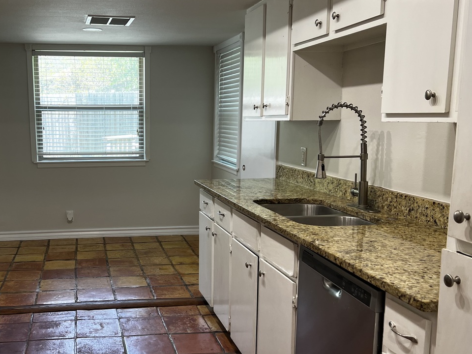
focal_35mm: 39
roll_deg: +0.5
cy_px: 191
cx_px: 144
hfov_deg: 46.8
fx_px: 532
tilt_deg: -9.1
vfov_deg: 36.8
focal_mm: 5.7
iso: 125
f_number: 1.5
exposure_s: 1/120
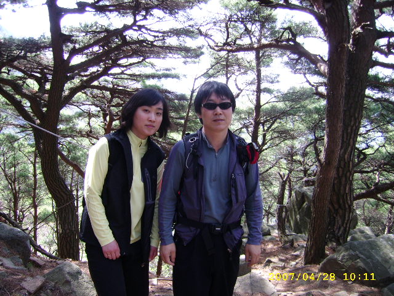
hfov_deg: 52.6
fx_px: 398
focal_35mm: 35
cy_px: 148
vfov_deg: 40.7
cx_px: 197
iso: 100
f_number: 2.8
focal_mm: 5.95
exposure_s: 1/84
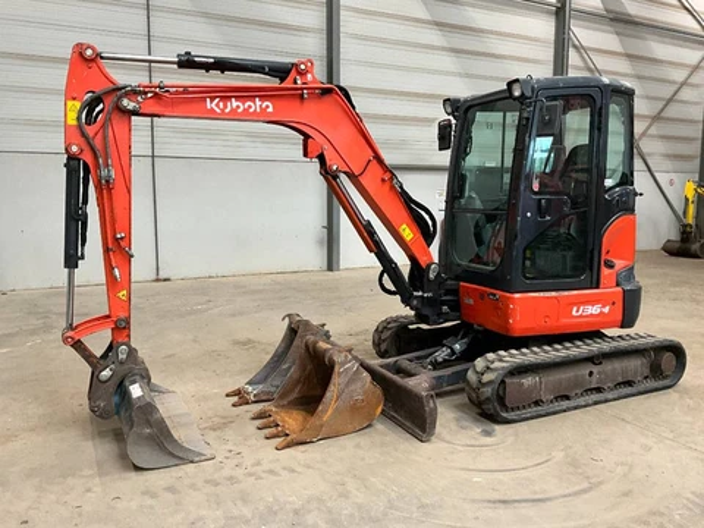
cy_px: 264
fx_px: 590
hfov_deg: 61.7
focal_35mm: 29
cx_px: 352
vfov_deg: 48.2
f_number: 1.8
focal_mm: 3
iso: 160
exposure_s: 1/60
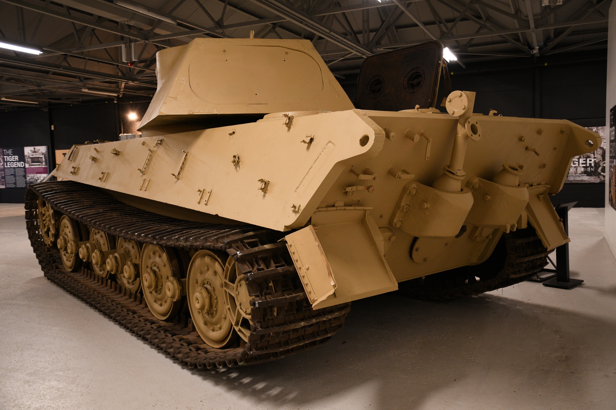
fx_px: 565
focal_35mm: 33
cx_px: 308
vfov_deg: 40.0
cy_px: 205
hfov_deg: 57.2
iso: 800
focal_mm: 22
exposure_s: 1/40
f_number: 3.2
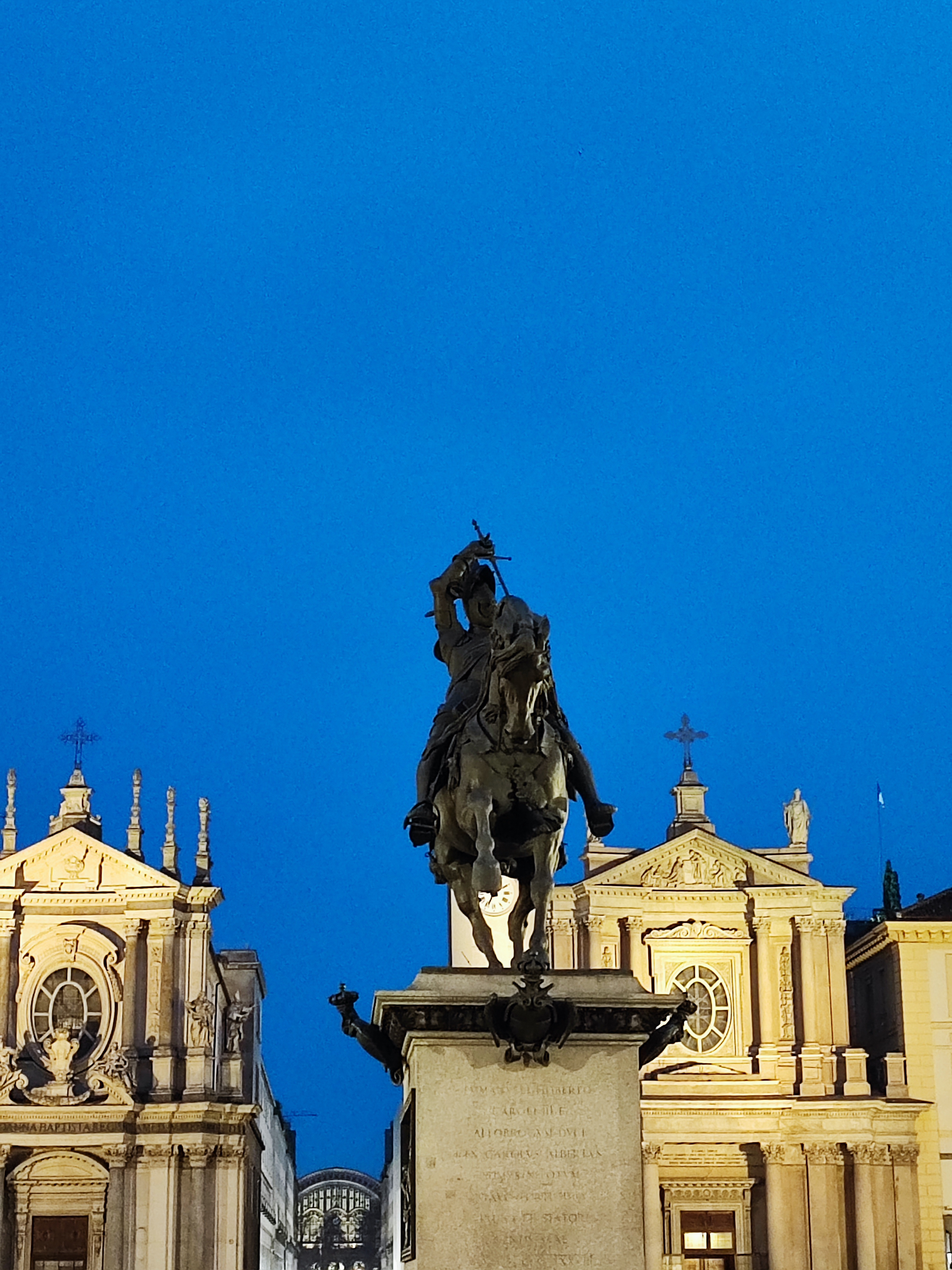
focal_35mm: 25
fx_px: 917
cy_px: 635
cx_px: 476
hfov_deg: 54.9
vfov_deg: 69.4
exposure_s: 1/25
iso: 1752
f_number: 1.75
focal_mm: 5.96
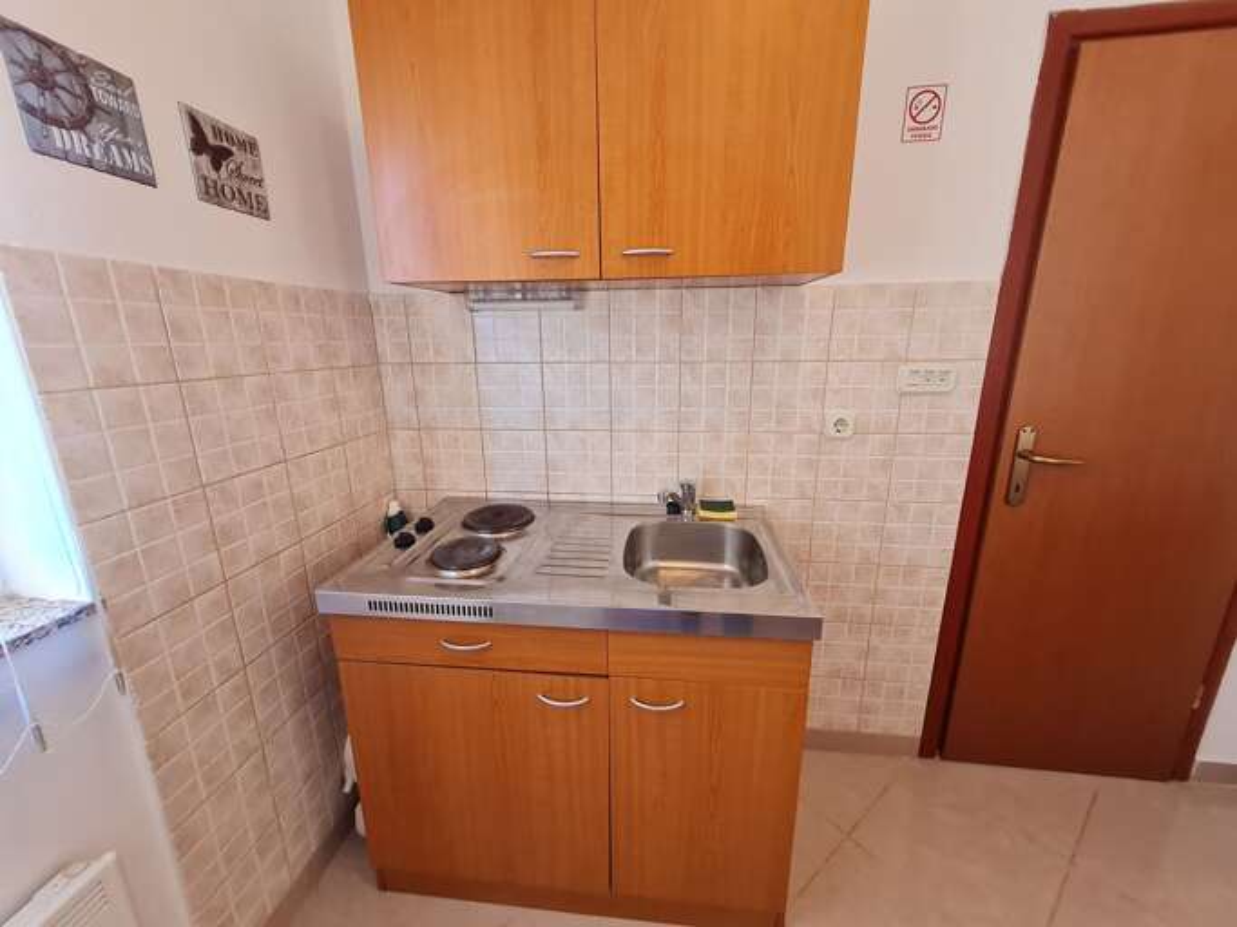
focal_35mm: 13
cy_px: 464
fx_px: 464
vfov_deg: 89.9
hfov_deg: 106.2
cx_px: 618
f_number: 2.2
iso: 250
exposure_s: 1/50
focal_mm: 1.74
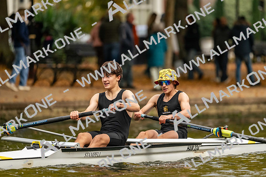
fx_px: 2956
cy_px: 88
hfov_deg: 5.2
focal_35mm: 400
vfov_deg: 3.4
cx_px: 133
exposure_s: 1/2500
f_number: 4.5
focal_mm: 400
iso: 2500
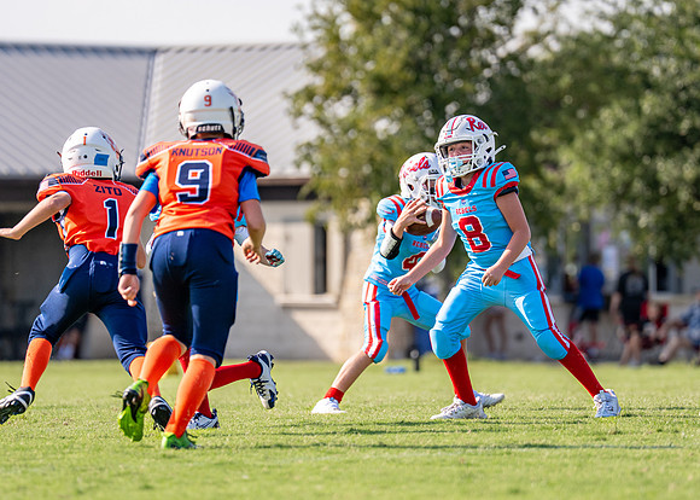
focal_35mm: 362
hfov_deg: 5.6
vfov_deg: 4.0
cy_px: 216
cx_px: 393
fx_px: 7185
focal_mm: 200
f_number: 2.8
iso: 160
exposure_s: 1/2500
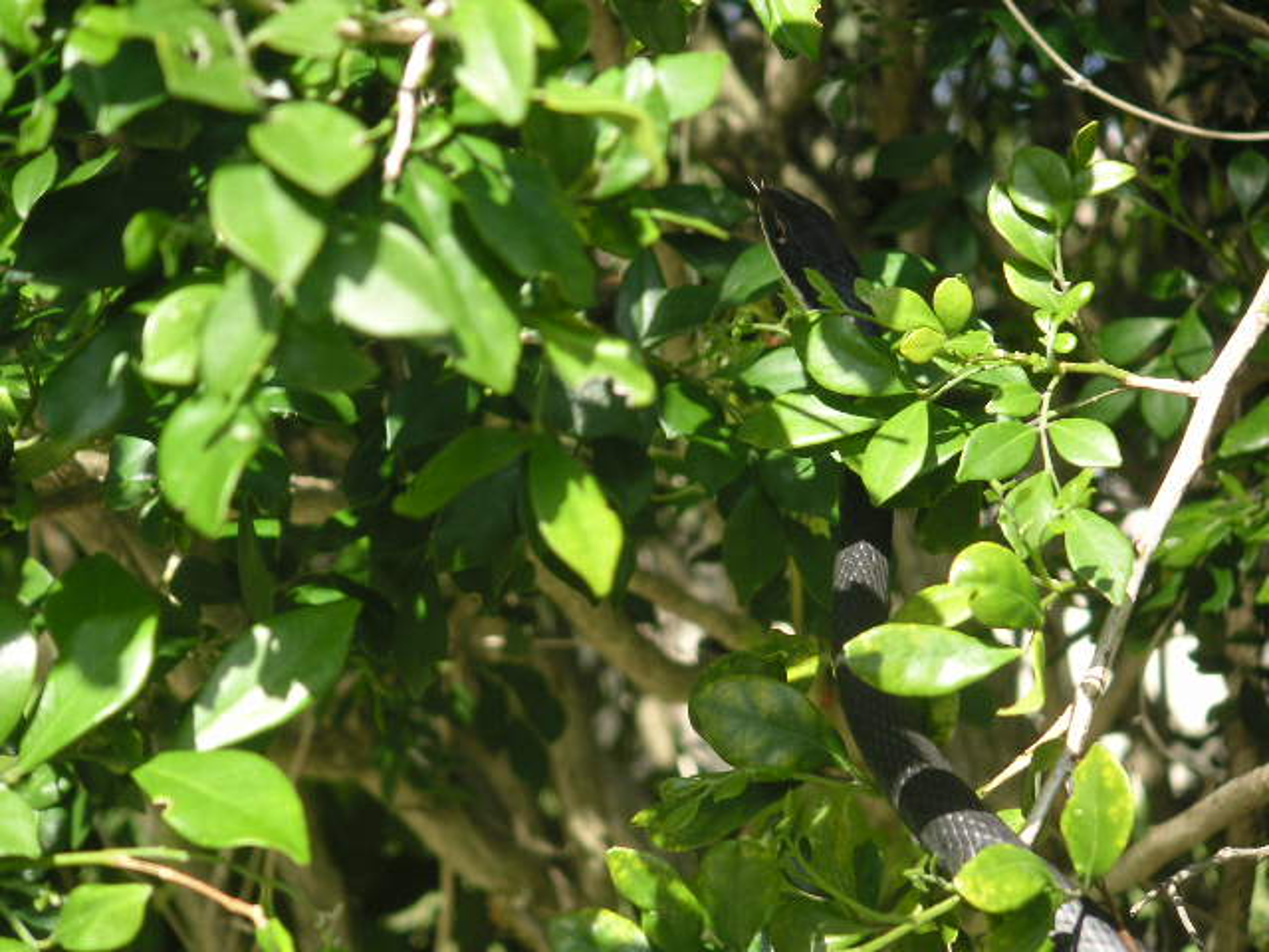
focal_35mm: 111
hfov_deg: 17.7
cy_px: 476
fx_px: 4069
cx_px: 634
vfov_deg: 13.3
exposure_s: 1/180
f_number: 3.6
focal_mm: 17.1
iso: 50
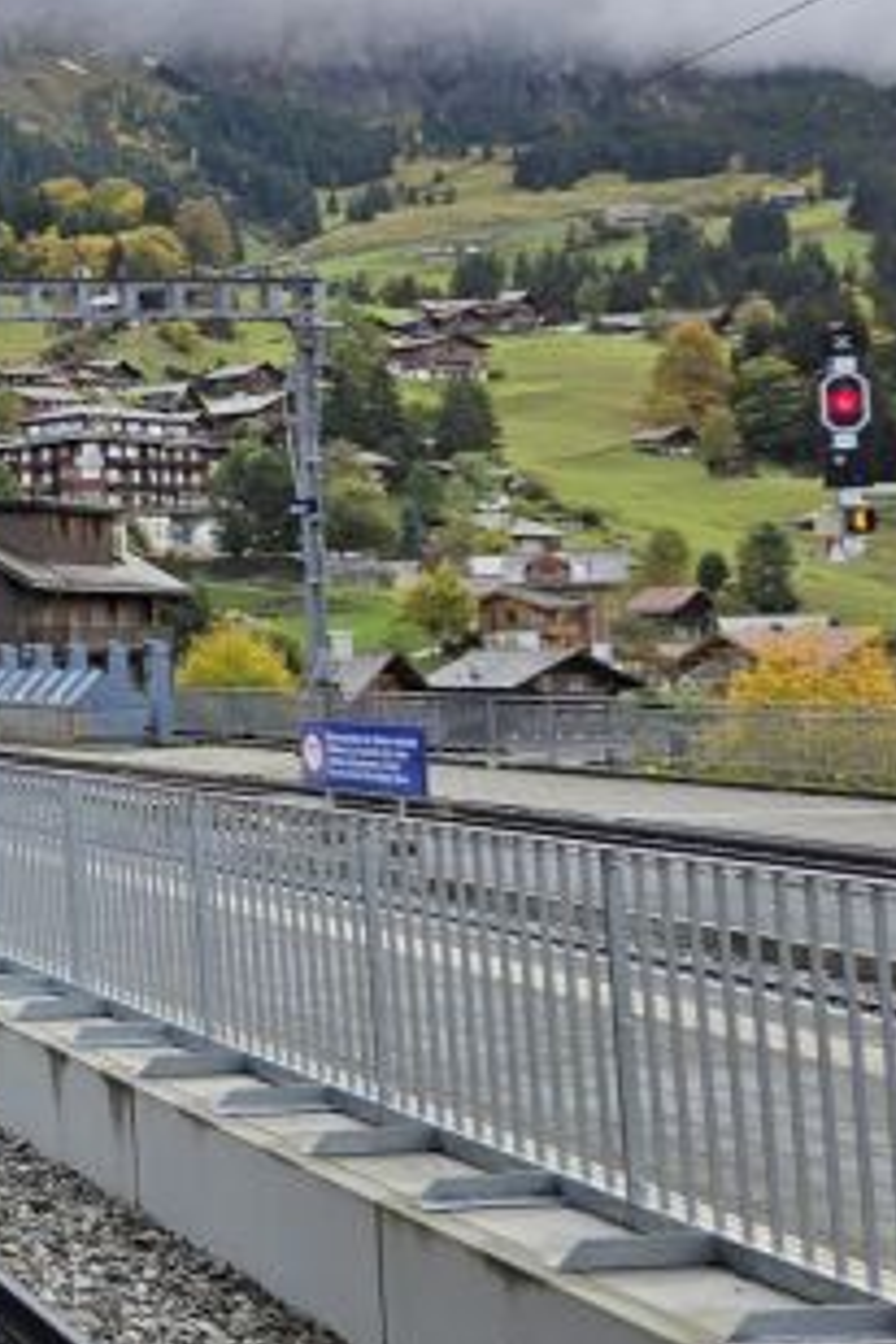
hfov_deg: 18.6
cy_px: 513
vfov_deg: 32.2
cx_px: -552
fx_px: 2314
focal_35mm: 62
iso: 25
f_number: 1.8
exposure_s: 1/1321
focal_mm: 5.4
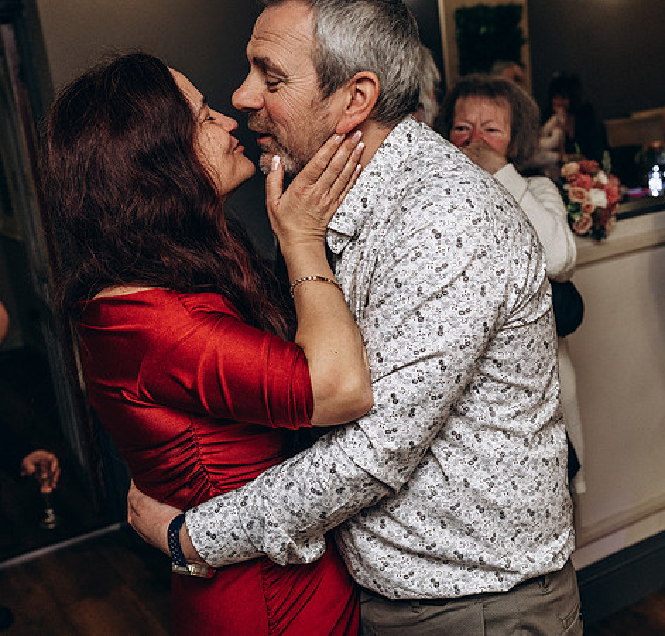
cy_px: 318
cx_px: 372
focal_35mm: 45
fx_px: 953
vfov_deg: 36.9
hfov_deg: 38.4
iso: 2000
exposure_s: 1/100
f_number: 4.5
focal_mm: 36
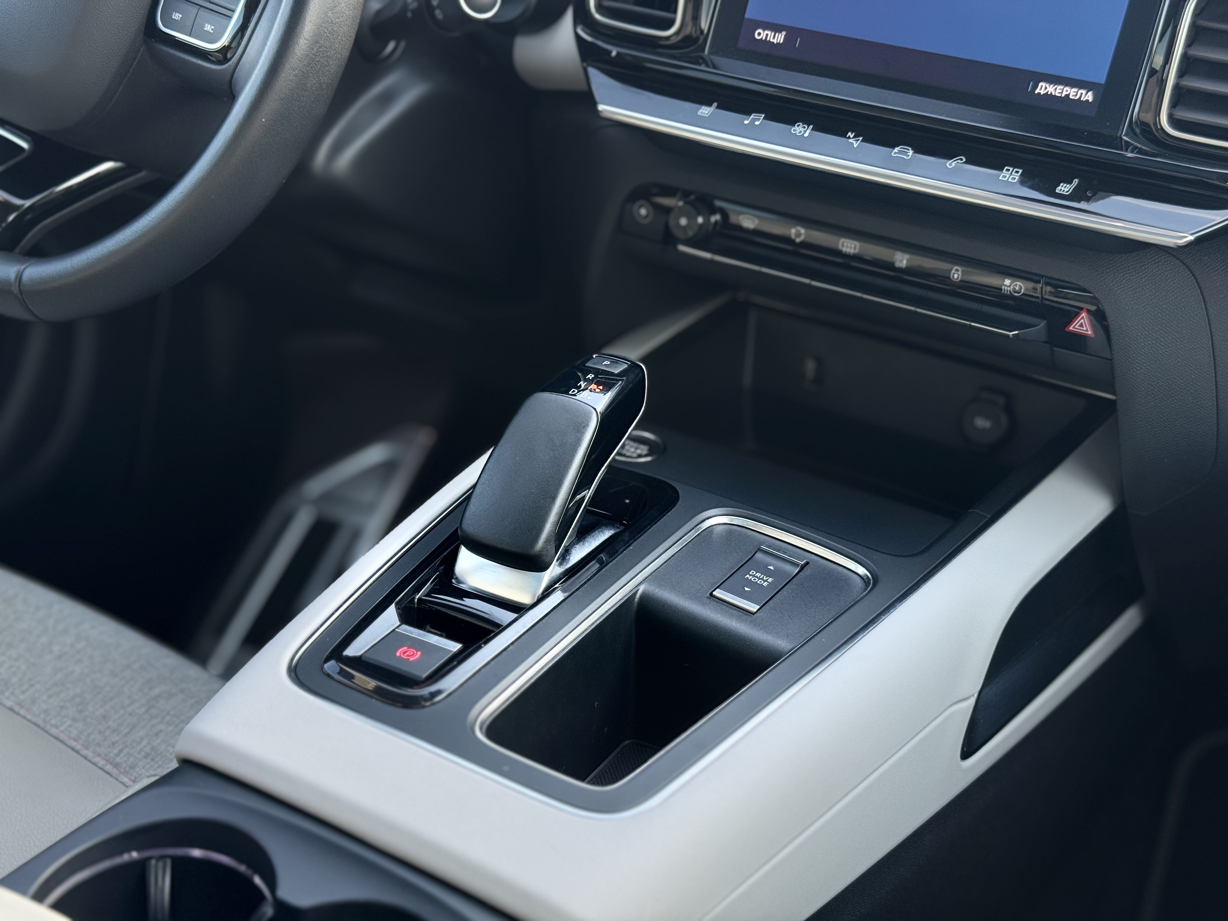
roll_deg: -2.8
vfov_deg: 30.3
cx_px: 614
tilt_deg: -26.4
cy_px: 460
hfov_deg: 39.7
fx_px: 1703
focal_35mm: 48
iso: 80
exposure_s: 1/172
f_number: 1.78
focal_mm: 6.76
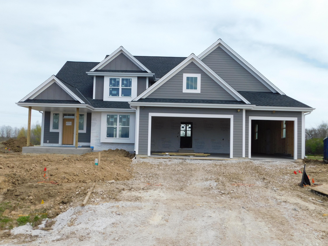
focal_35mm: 36
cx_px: 164
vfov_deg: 39.7
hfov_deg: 51.4
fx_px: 341
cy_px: 123
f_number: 3.5
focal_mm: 6.3
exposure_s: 1/1000
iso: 125
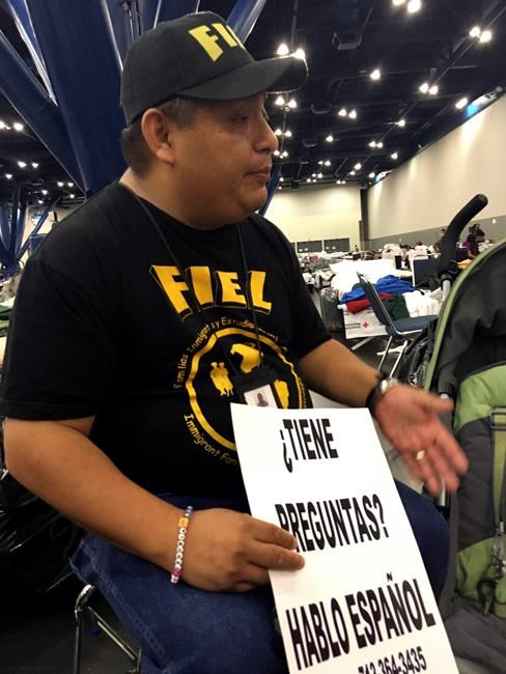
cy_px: 337
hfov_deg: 48.3
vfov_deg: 61.6
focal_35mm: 29
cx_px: 253
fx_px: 565
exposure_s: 1/20
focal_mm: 4.15
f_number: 2.2
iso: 200
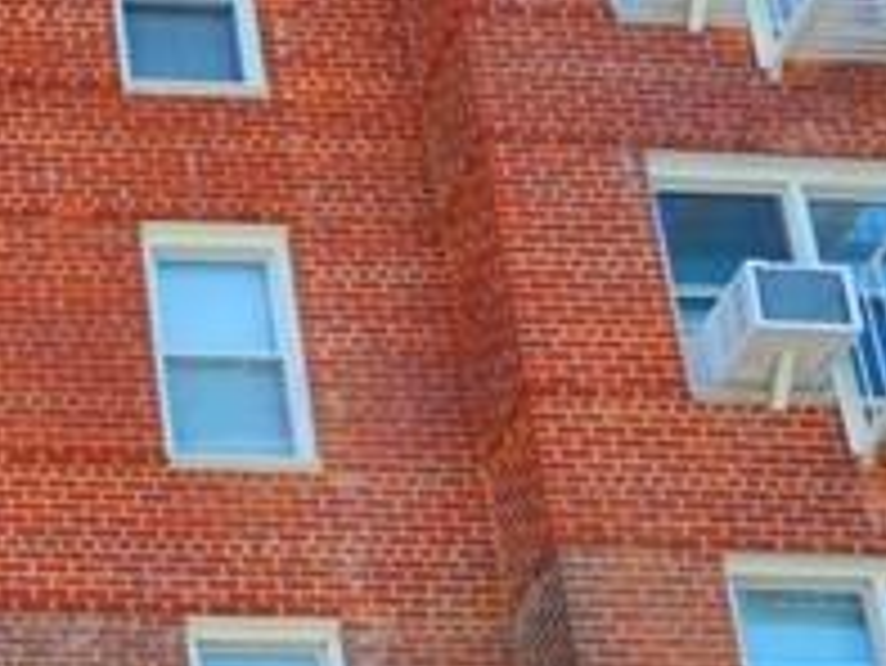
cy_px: 1526
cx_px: -441
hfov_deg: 18.0
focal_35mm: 98
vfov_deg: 12.4
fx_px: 2497
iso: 200
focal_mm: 13
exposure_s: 1/200
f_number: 7.1
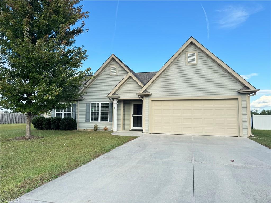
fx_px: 188
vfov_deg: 56.8
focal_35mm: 24
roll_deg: -0.5
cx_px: 136
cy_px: 102
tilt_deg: +5.0
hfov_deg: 71.6
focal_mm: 6.76
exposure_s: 1/700
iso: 80
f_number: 1.78
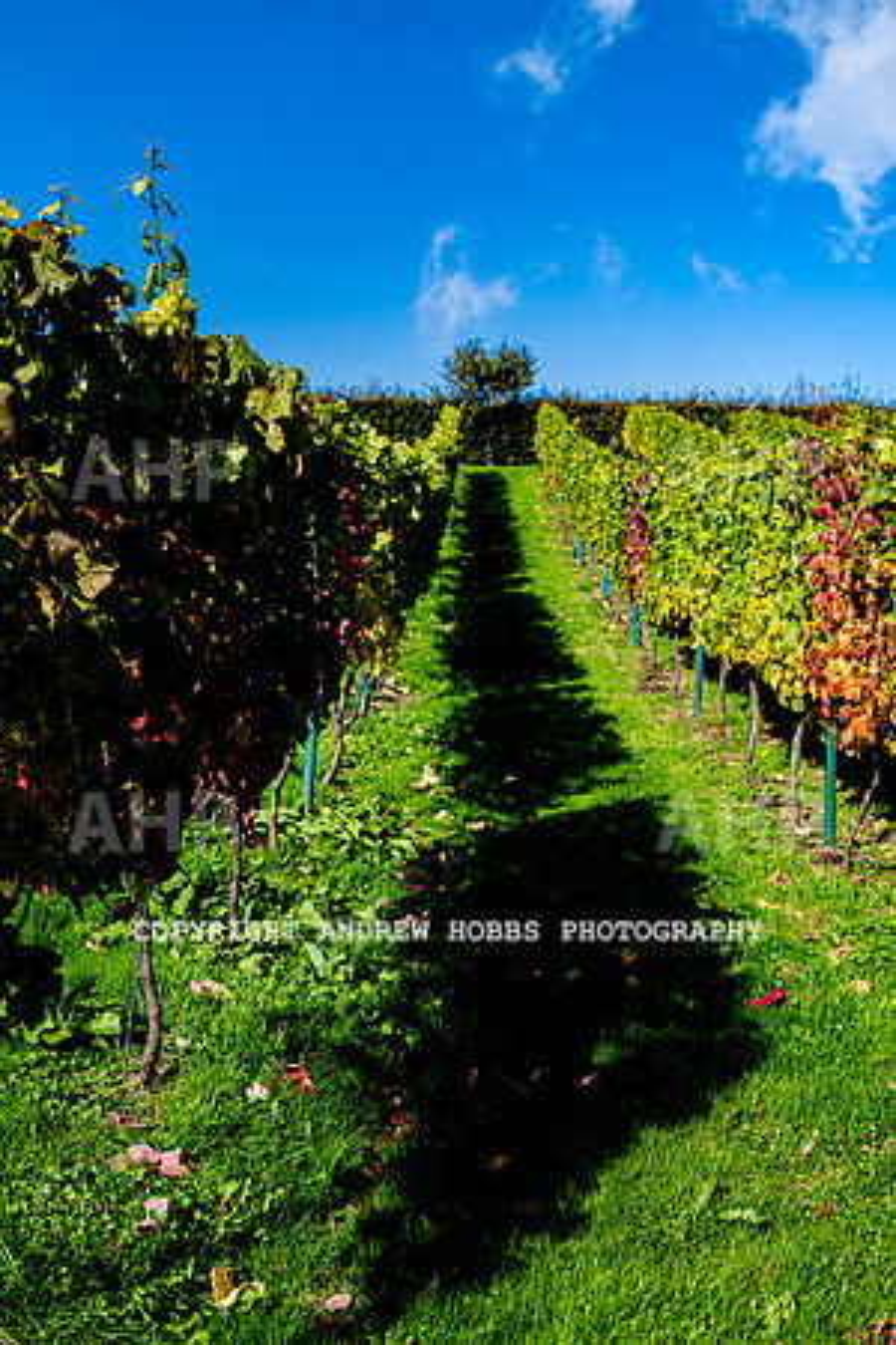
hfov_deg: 31.9
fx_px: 1568
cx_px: 448
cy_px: 672
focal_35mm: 42
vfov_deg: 46.4
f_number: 4.5
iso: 64
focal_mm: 42
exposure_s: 1/400
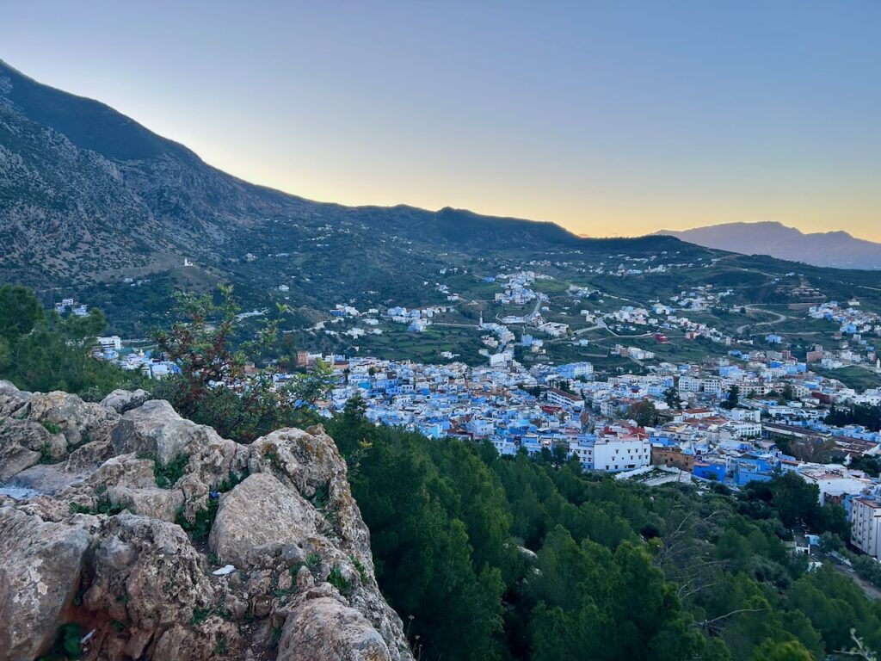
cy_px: 330
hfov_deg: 67.3
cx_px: 440
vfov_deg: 53.1
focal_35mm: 26
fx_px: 662
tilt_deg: -6.2
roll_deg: +1.0
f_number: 1.5
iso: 50
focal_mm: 5.7
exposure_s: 1/700
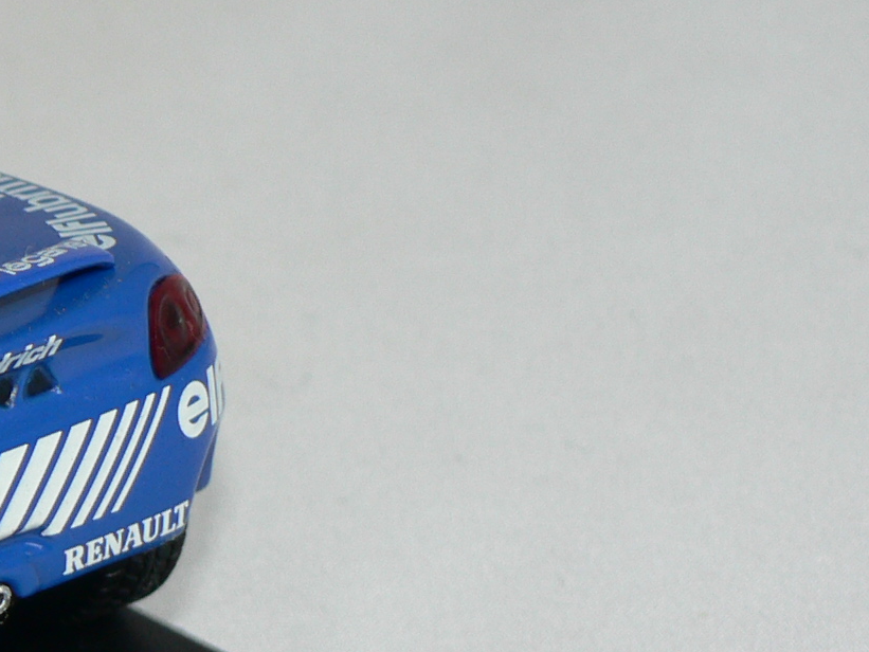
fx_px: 7281
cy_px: 345
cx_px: -400
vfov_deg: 5.1
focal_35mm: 290
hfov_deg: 6.7
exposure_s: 1/60
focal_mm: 15.5
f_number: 3.2
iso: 80
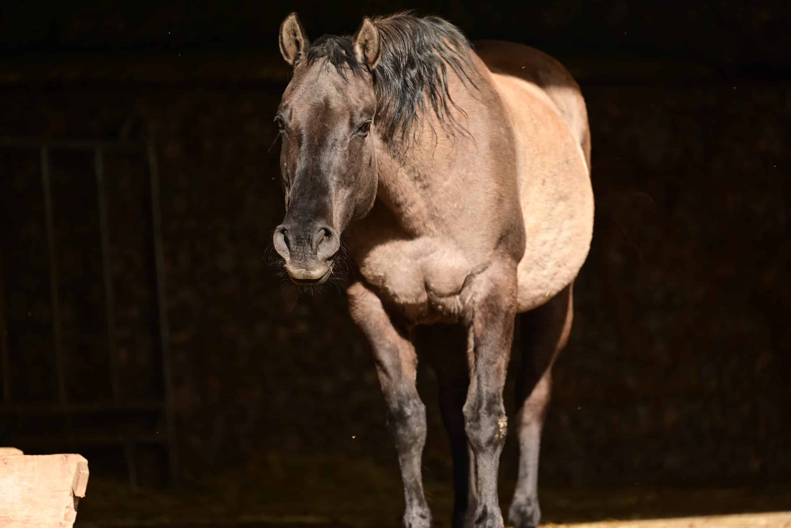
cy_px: 264
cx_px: 396
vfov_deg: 6.9
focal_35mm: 200
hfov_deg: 10.3
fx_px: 4394
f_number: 3.5
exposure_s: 1/1600
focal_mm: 200
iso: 800
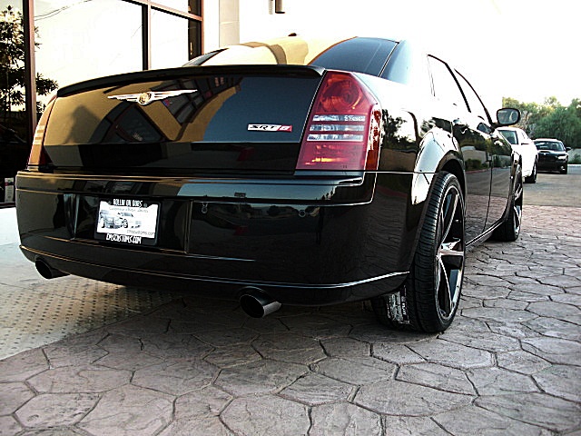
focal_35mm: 36
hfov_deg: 51.4
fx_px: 604
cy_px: 218
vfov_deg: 39.7
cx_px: 290
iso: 200
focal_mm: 6.3
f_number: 2.8
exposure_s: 1/80
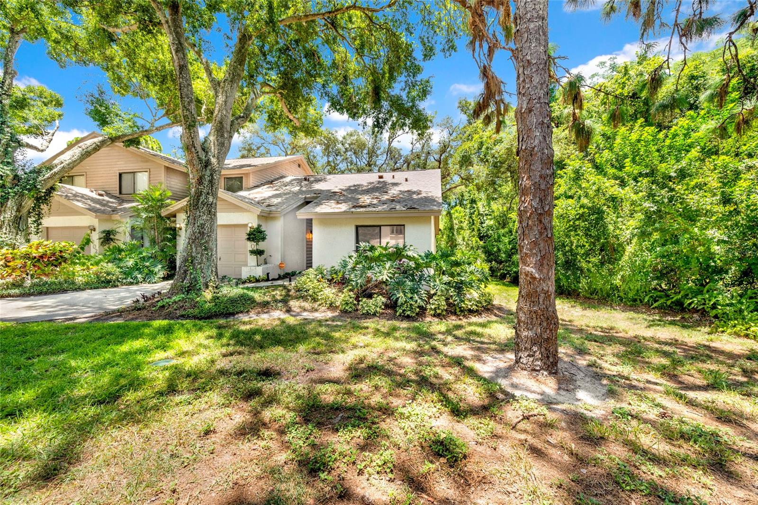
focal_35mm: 14
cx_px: 379
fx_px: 295
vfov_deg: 81.2
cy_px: 252
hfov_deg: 104.3
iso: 250
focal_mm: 14
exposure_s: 1/200
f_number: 7.1
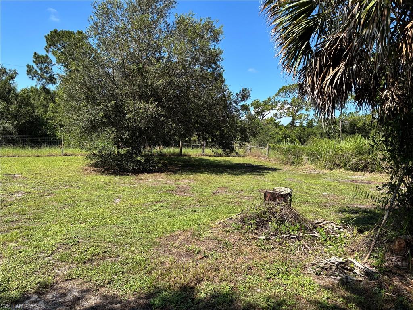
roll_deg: -2.8
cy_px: 155
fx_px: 310
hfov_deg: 67.3
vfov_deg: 53.1
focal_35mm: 26
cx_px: 206
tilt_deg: -2.8
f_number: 1.6
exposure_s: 1/1642
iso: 50
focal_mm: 5.96
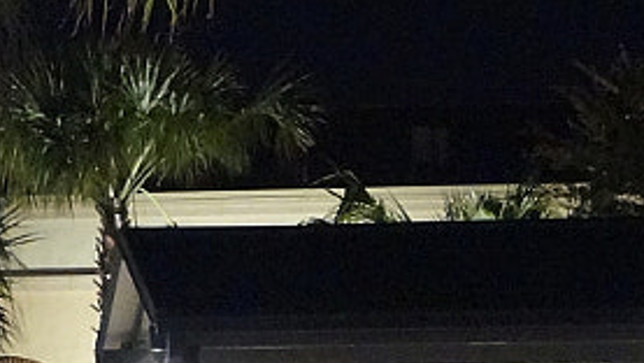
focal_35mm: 218
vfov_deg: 5.6
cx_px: -1042
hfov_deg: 8.7
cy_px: 264
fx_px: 3724
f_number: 5
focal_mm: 24
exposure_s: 1/10
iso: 3200
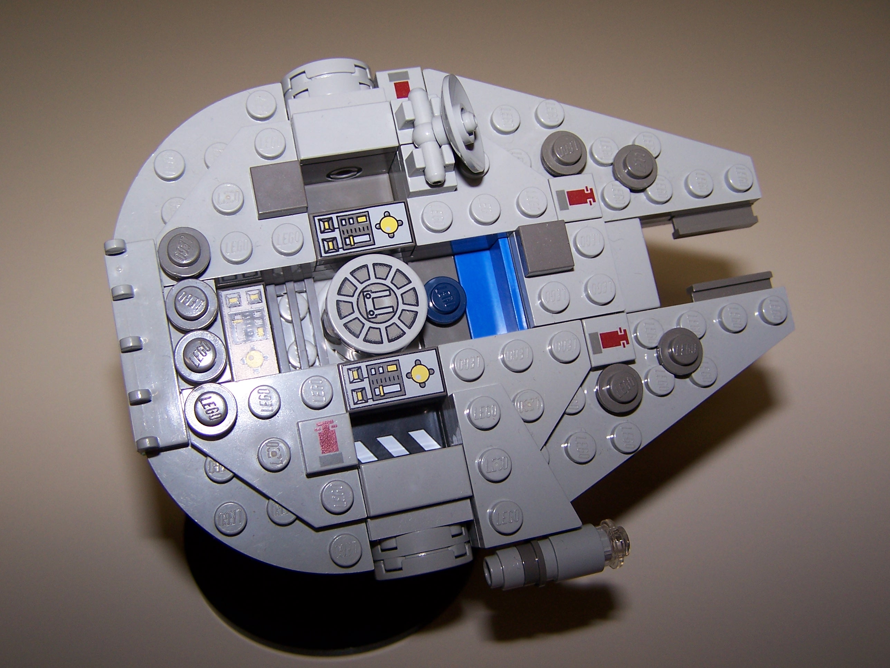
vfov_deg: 37.7
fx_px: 977
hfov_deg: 49.0
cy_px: 334
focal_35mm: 38
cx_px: 445
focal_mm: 6.3
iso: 80
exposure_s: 1/60
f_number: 2.8
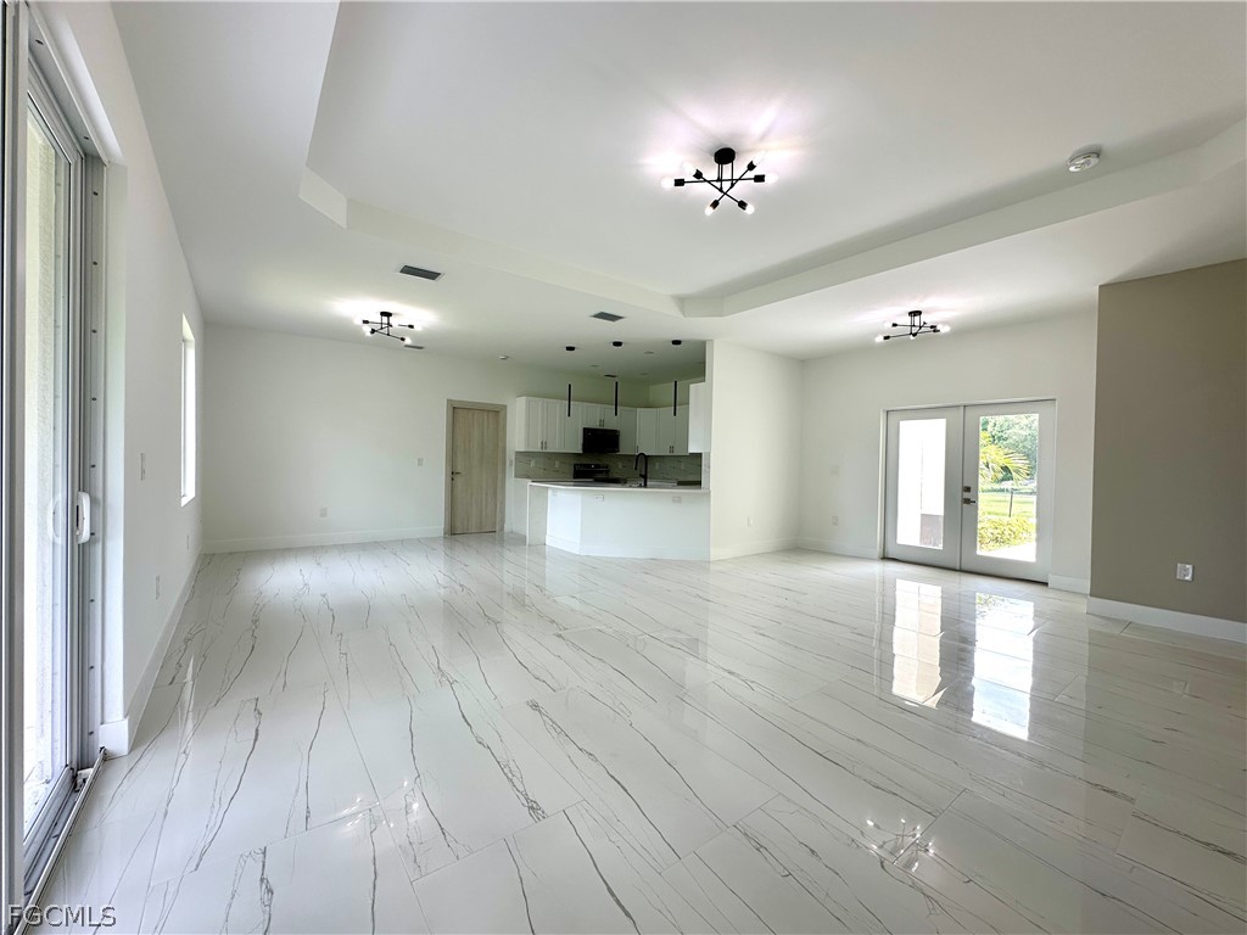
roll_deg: -1.1
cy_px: 468
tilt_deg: -0.5
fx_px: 504
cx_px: 624
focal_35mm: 14
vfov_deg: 85.7
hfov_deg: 102.1
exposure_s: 1/120
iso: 40
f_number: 2.2
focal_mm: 2.22
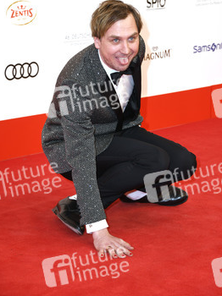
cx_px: 110
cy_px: 140
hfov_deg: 12.0
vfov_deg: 16.0
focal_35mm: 123
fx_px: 1053
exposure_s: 1/125
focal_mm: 112
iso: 250
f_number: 6.3
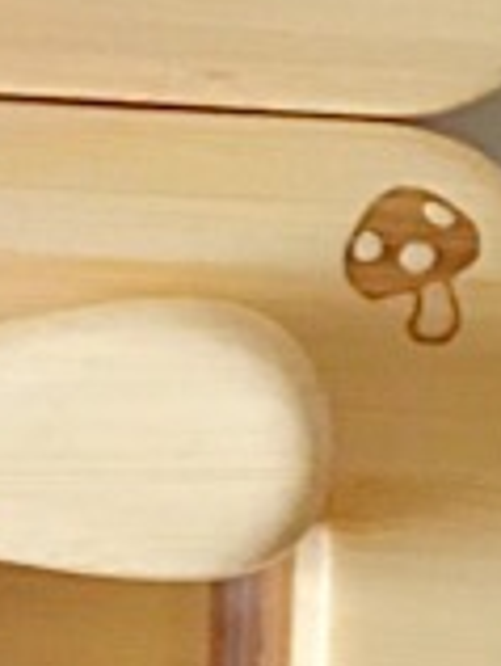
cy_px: 89
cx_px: -762
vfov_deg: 11.2
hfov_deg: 7.8
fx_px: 3387
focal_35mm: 176
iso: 125
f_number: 2.2
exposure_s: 1/30
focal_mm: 4.15
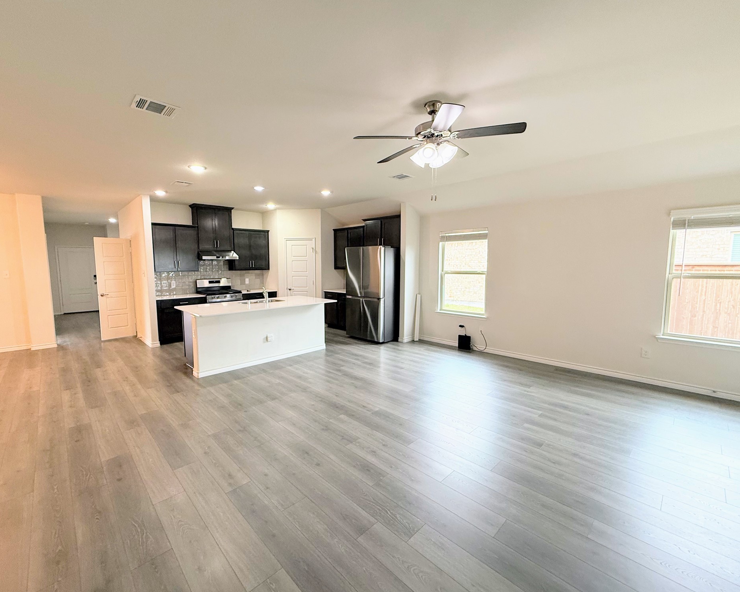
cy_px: 294
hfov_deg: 96.6
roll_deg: +0.6
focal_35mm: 15
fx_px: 329
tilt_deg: -4.6
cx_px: 340
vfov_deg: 84.0
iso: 250
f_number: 2.2
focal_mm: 2.22
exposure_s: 1/120
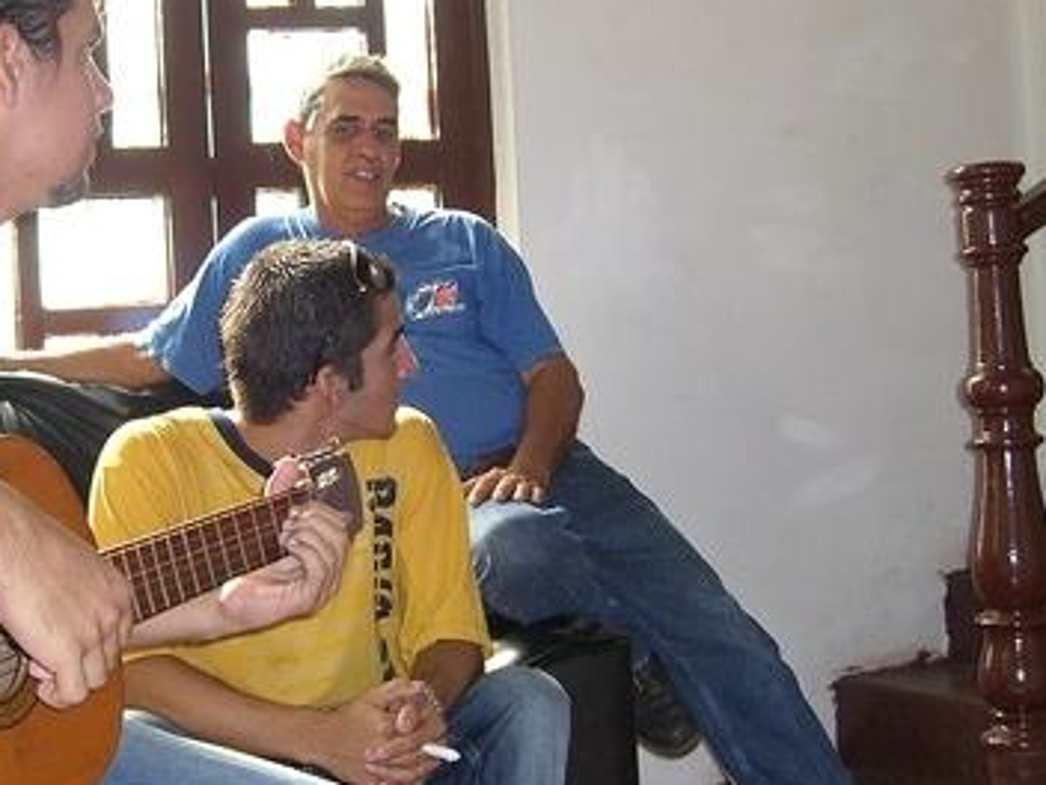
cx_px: 247
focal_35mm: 69
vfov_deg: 21.3
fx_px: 2085
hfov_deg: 27.7
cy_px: 419
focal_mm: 7.9
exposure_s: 1/60
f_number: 2.8
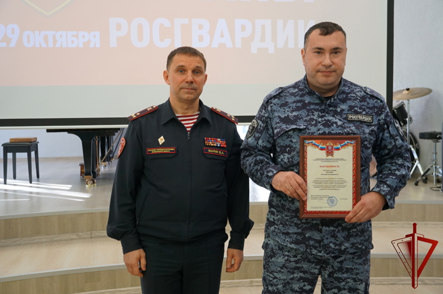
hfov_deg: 46.4
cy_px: 147
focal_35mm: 42
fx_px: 516
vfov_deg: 31.8
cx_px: 222
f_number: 4.5
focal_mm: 28
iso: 1000
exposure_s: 1/160
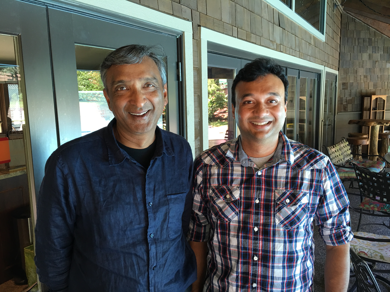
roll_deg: +0.7
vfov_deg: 48.2
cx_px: 195
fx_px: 327
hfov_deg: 61.7
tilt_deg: -8.5
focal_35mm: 29
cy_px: 146
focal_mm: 4.15
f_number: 2.2
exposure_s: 1/30
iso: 32
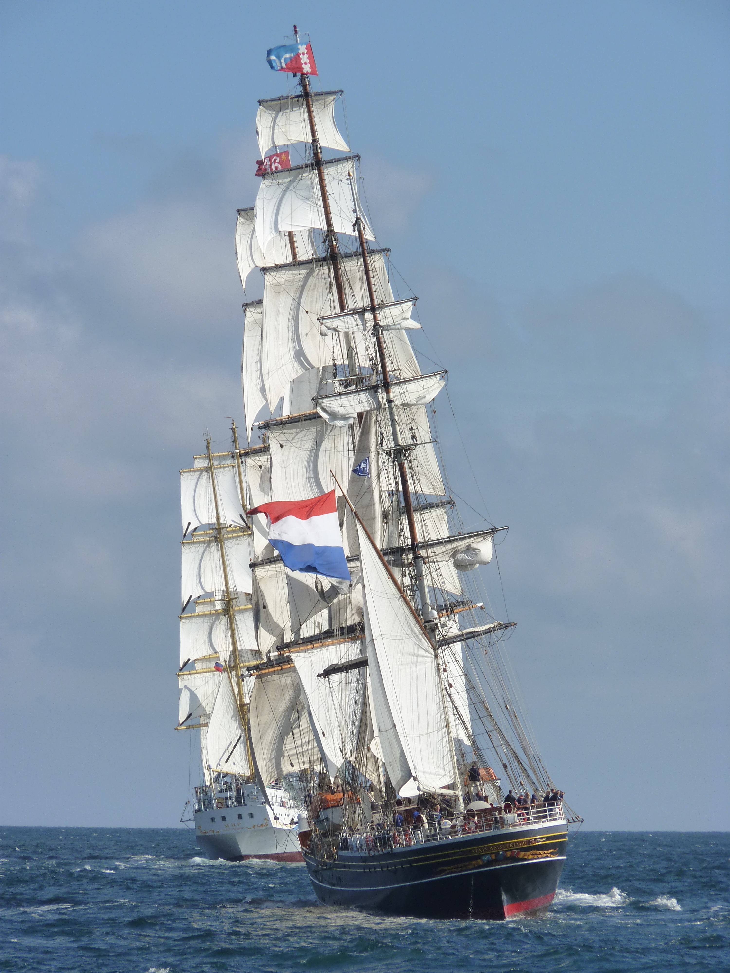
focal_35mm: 278
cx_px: 365
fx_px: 7817
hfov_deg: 5.3
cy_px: 486
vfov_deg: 7.1
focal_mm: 49.3
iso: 125
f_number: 6.3
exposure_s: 1/500
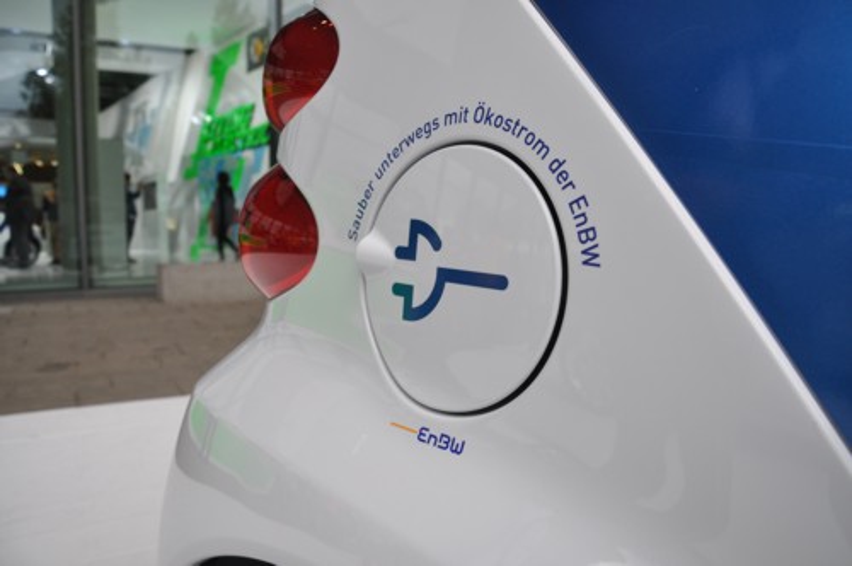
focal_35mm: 27
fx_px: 638
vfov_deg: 47.8
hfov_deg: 67.4
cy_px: 283
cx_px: 426
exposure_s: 1/100
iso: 400
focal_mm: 18
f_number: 5
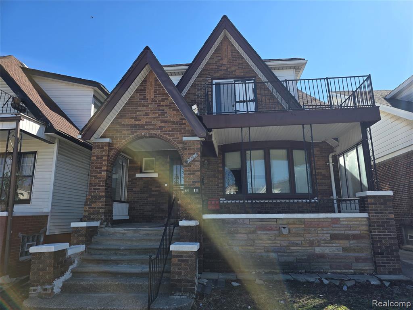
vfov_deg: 58.9
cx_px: 206
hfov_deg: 73.9
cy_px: 155
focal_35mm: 23
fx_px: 274
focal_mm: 6.3
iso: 12
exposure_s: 1/441
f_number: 1.7
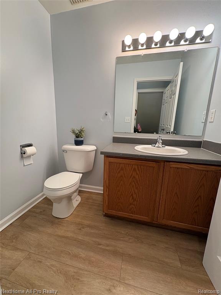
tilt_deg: -10.1
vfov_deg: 102.1
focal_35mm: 14
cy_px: 148
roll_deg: -1.9
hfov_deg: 85.7
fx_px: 119
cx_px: 110
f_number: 2.2
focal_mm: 2.22
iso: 160
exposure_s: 1/60
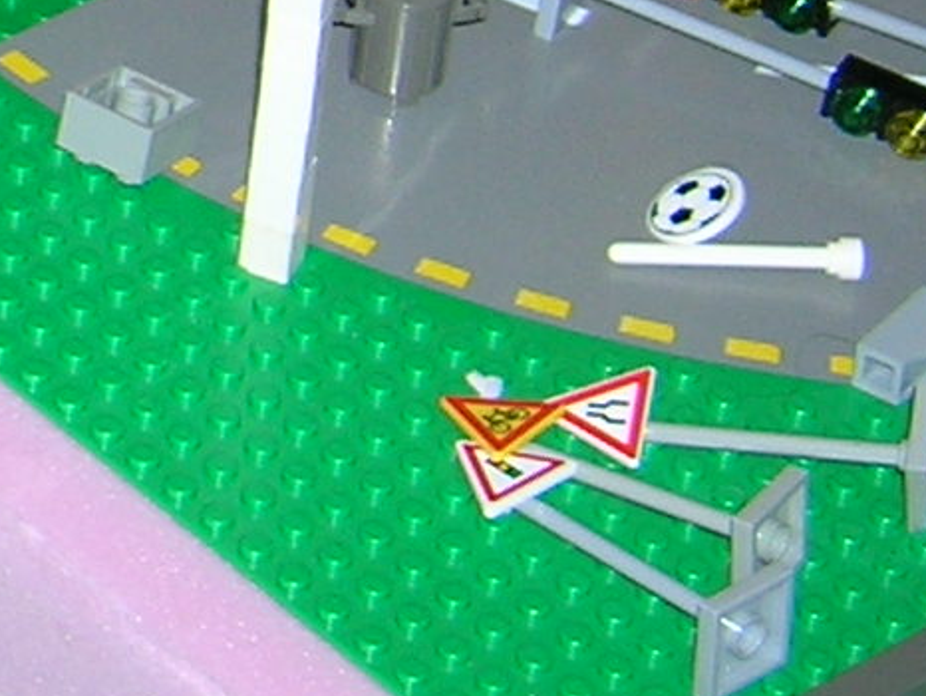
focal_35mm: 189
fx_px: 5058
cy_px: -270
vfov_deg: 7.8
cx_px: -1017
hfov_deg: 9.6
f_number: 2.9
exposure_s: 1/60.1
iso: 50
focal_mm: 5.7
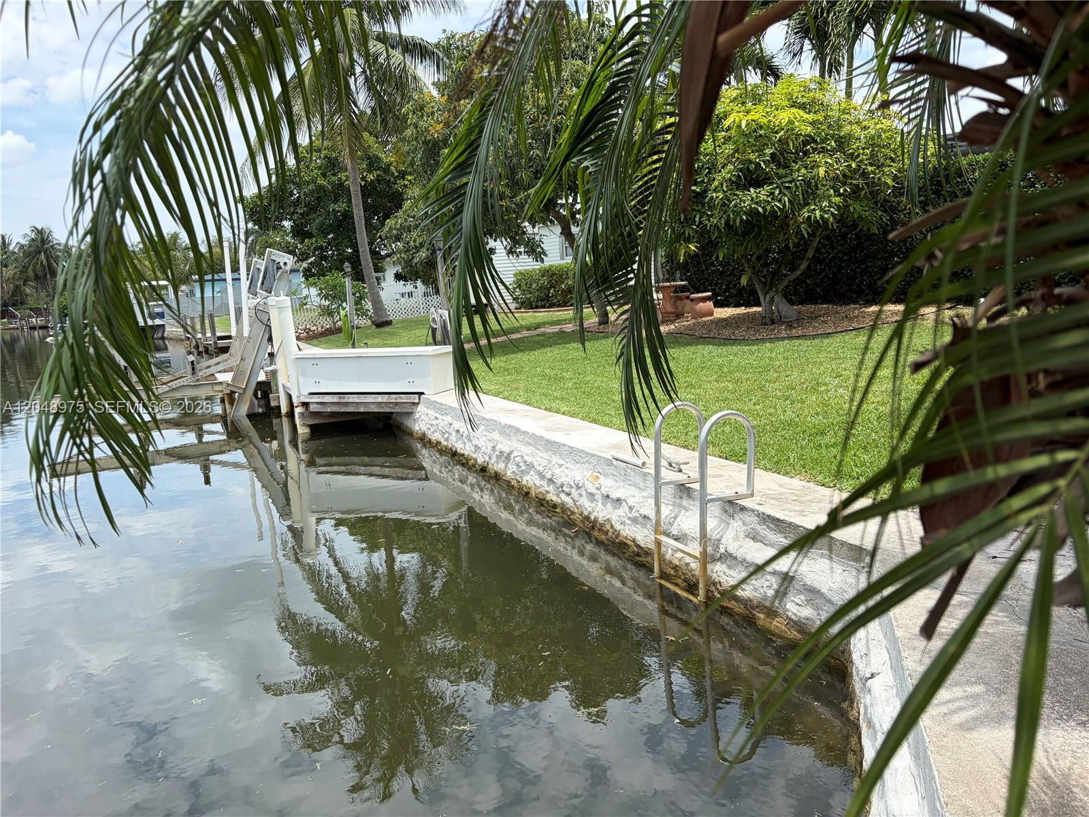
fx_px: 818
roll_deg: +4.2
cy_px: 408
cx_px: 544
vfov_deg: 53.1
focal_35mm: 26
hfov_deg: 67.3
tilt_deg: -8.5
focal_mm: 5.96
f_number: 1.6
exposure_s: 1/2012
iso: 50
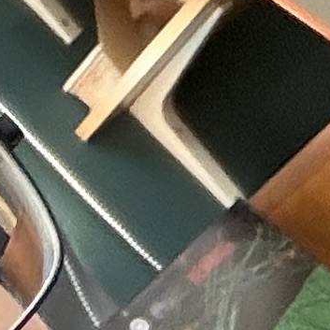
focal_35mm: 232
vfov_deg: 7.1
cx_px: -433
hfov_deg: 7.1
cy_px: 772
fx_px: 2502
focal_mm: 2.71
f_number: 1.9
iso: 320
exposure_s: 1/33
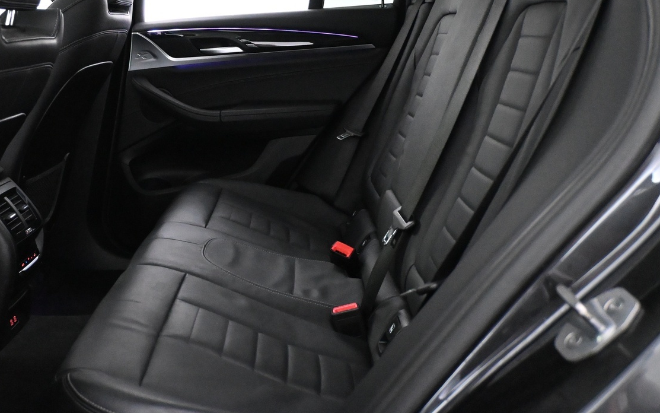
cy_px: 124
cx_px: 207
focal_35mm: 43
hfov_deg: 45.0
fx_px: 780
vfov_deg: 29.3
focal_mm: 19.5
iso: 8000
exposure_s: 1/60
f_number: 3.8
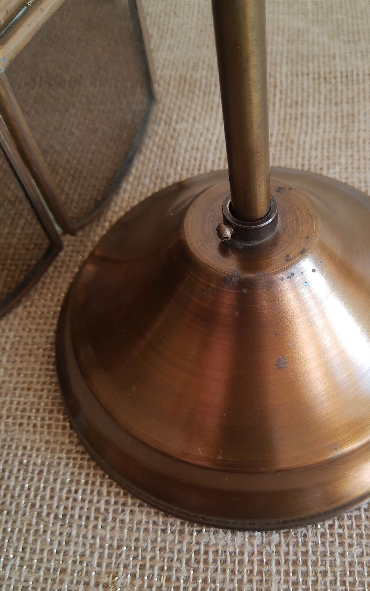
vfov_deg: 59.4
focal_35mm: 32
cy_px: 336
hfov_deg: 38.8
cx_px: 256
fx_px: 516
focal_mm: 3.95
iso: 46
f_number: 1.8
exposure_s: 1/50
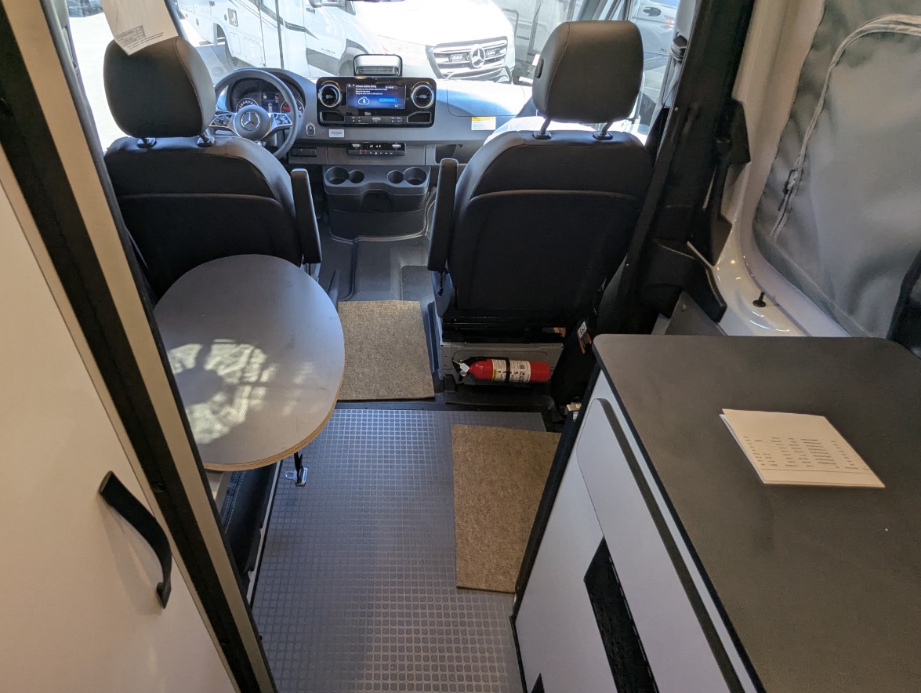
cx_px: 379
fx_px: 506
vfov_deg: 68.5
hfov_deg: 83.8
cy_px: 303
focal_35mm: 19
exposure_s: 1/78.4
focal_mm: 2.35
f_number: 2.2
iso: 46
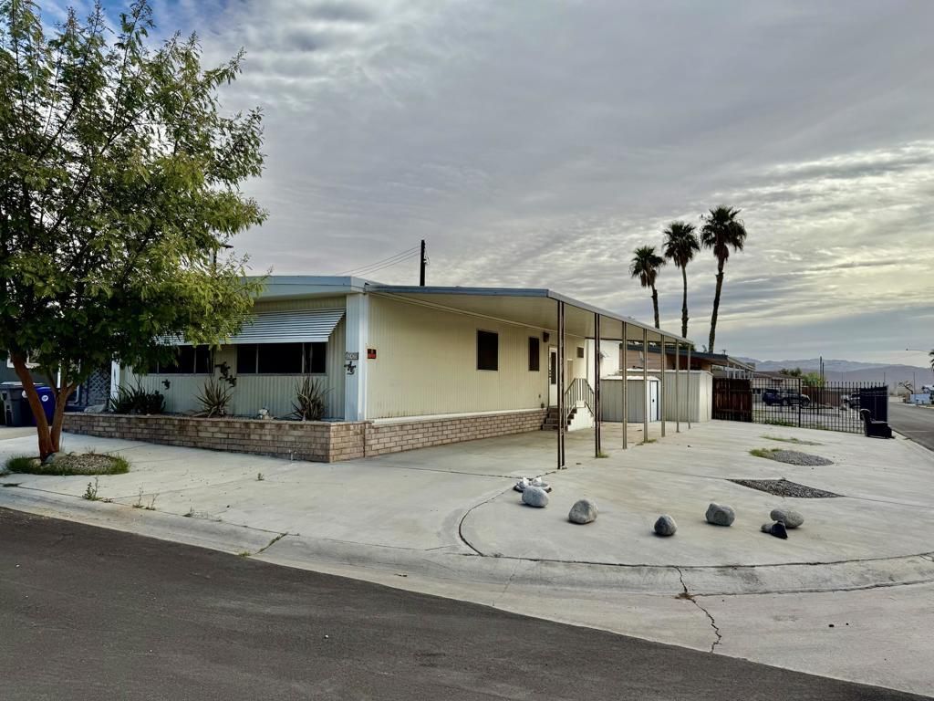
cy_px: 350
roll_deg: +0.2
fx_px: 648
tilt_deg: +4.0
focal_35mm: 24
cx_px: 467
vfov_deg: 56.8
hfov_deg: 71.6
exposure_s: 1/5714
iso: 80
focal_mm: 6.76
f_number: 1.78
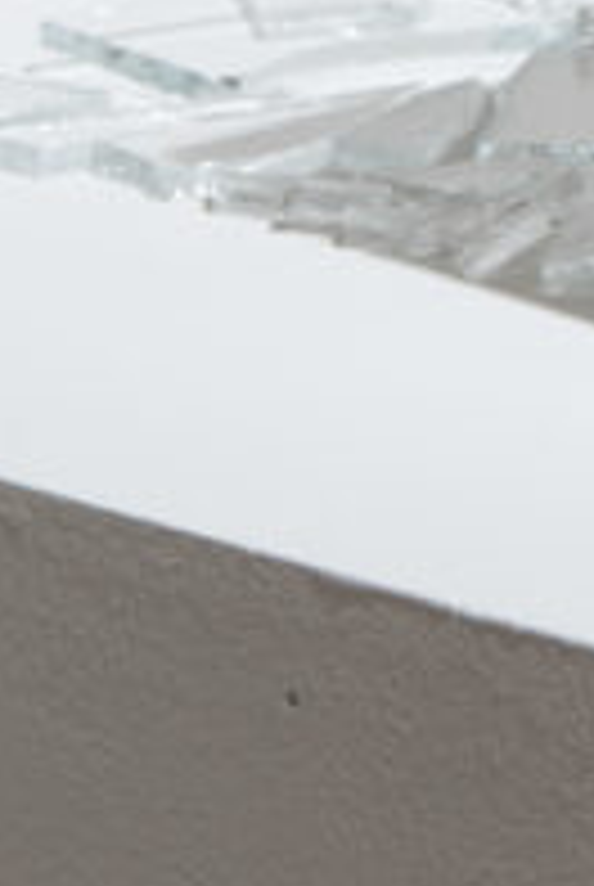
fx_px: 6659
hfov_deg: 5.0
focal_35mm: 270
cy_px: -1093
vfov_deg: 7.2
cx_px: 1064
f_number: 11
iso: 100
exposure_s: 2.5
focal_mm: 52
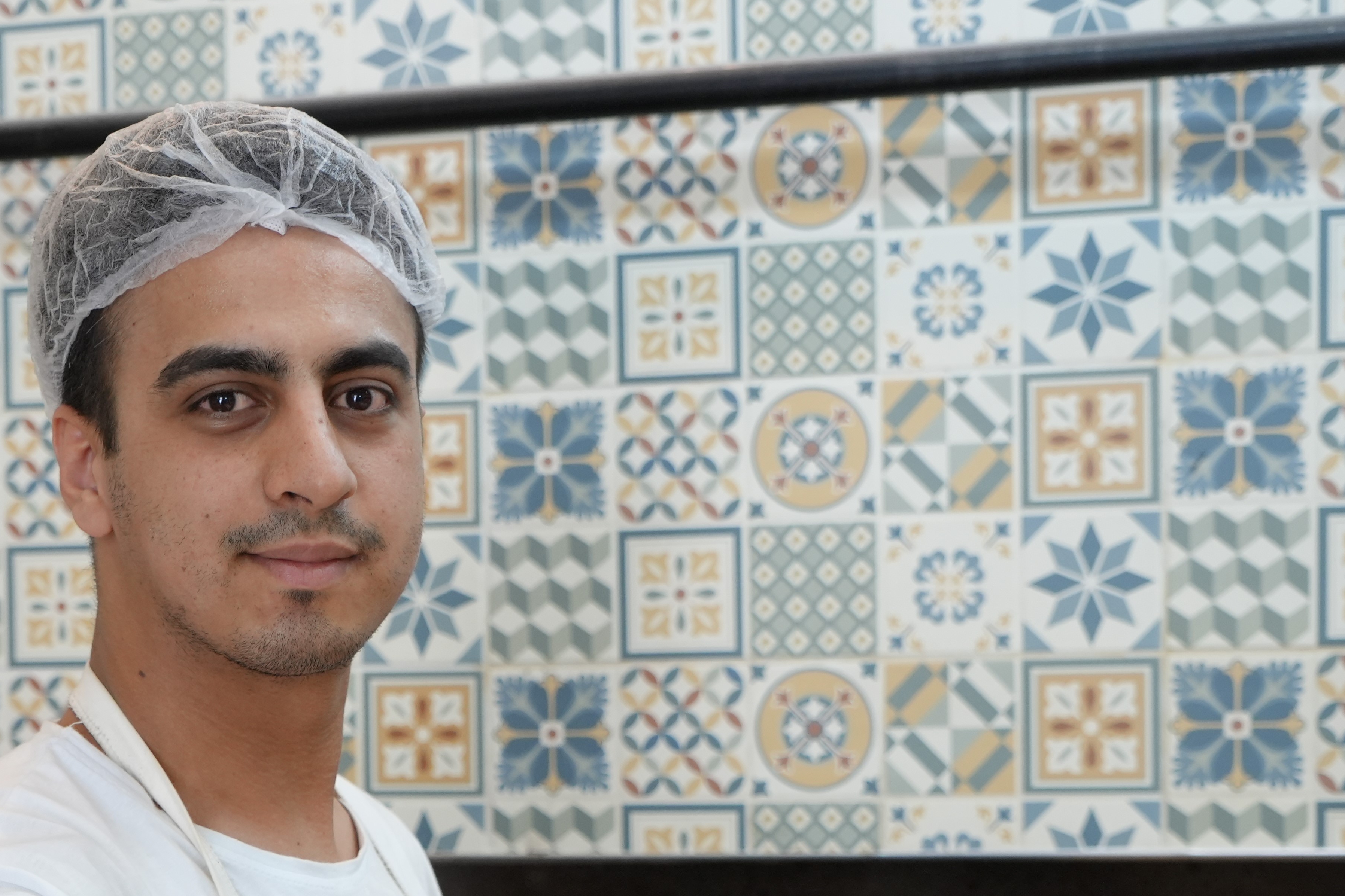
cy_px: 841
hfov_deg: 25.3
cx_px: 507
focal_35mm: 80
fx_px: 2988
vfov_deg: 16.8
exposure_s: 1/160
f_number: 4
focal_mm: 41
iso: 1250
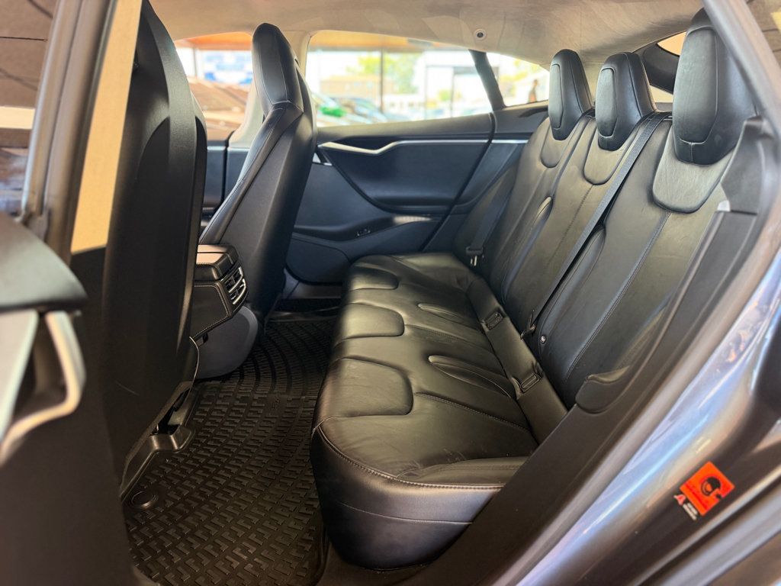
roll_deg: +0.1
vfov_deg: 56.8
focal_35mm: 24
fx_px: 541
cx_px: 390
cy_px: 293
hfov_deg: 71.6
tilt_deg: -18.4
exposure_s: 1/60
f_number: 1.78
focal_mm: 6.76
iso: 320
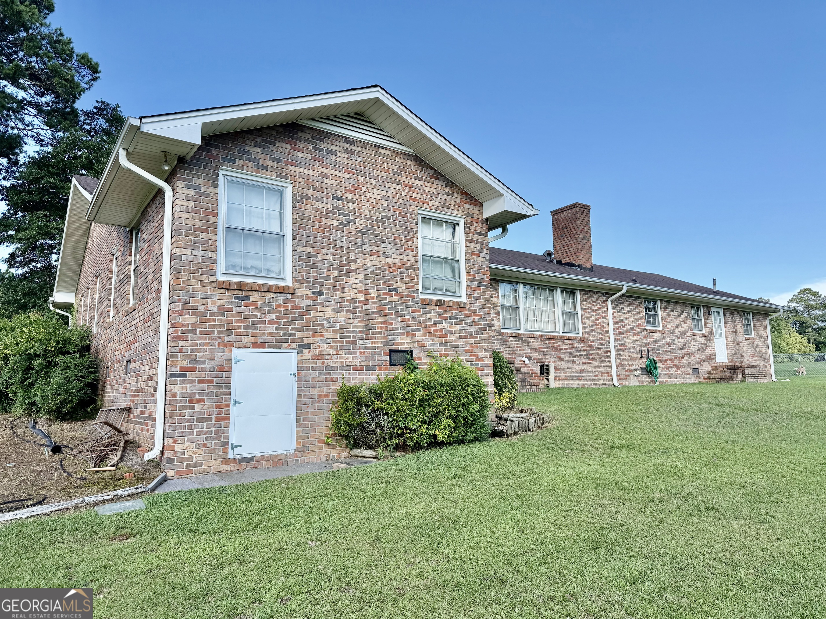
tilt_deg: +7.8
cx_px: 413
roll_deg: +1.2
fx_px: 573
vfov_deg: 56.8
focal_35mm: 24
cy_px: 310
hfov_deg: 71.6
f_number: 1.78
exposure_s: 1/1949
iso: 80
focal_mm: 6.76
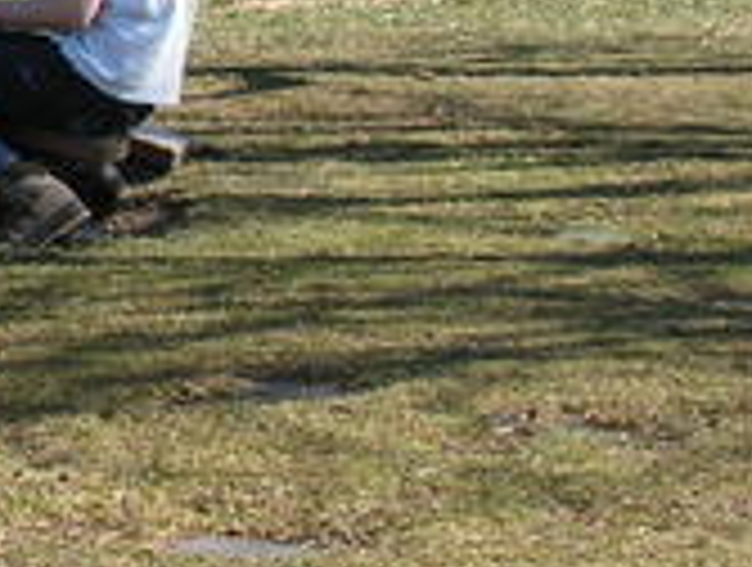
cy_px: -50
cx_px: -441
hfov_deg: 11.0
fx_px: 3745
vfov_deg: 8.6
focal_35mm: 172
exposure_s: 1/160
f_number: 4.8
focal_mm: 8.1
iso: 50
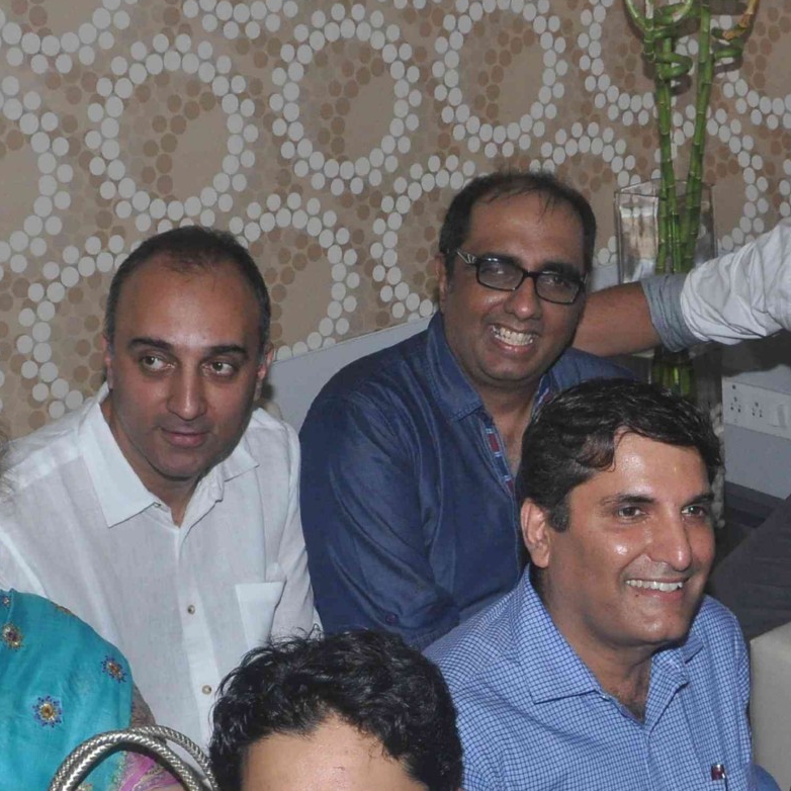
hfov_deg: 22.2
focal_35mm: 77
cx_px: 597
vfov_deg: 22.1
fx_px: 1996
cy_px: 649
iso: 1000
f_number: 10
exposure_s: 1/250
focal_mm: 21
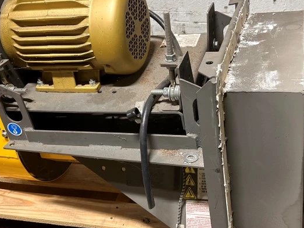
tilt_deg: -32.4
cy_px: 119
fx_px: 413
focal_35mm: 47
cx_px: 168
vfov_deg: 30.9
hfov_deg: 40.4
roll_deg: -0.4
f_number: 1.78
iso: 125
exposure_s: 1/60
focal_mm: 6.86
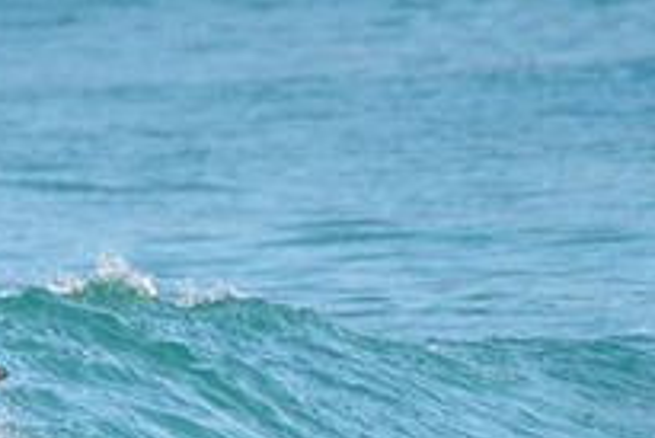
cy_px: 473
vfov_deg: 0.8
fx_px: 31570
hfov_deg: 1.2
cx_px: -203
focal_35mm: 1734
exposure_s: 1/2000
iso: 640
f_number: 5.6
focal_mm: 500
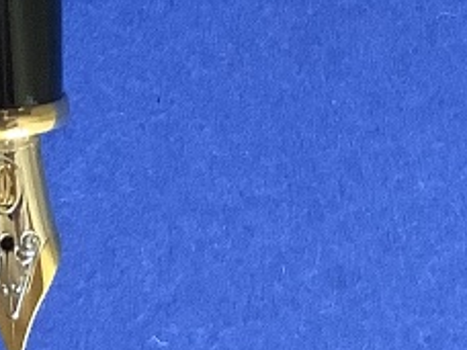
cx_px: 127
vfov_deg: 8.5
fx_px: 2199
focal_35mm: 163
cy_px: -428
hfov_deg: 12.1
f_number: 2.4
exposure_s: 1/40
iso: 400
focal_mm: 3.3
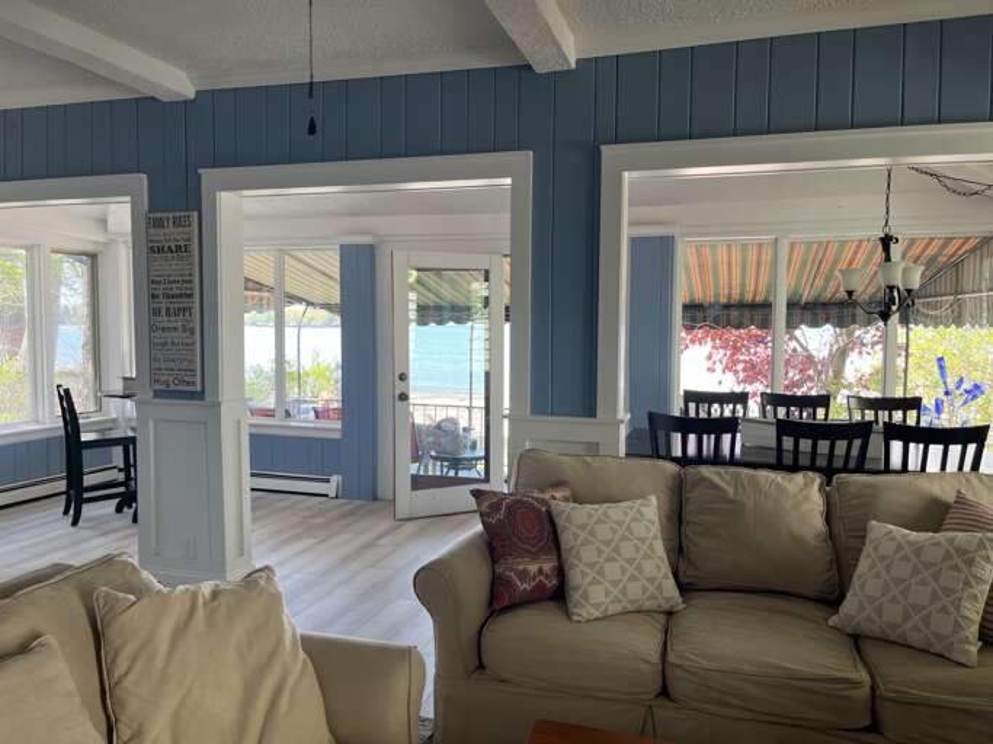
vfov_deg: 53.0
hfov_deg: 67.3
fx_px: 746
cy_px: 372
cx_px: 496
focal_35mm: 26
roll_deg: -0.9
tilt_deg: -3.7
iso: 64
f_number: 1.6
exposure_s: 1/122
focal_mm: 5.1
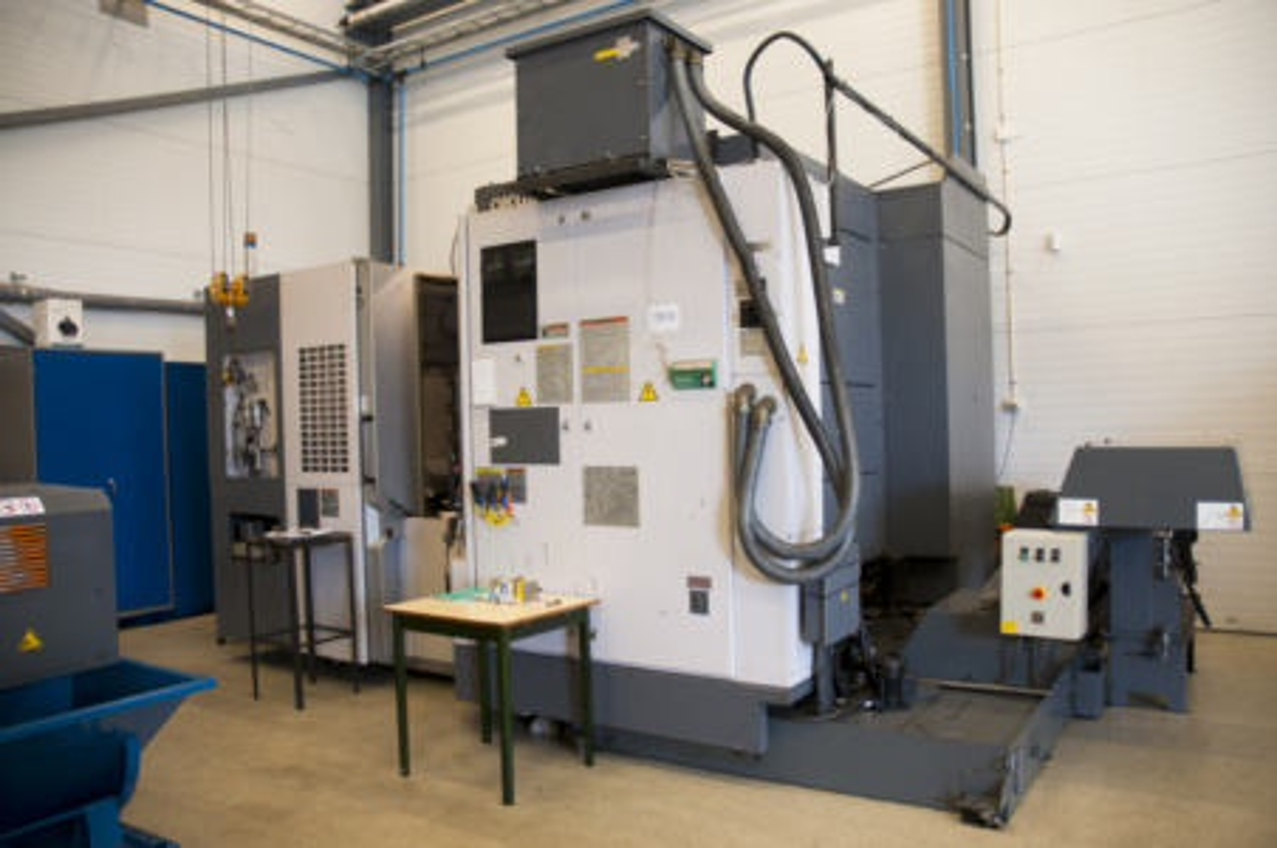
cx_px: 638
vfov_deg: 47.8
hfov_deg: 67.5
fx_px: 956
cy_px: 424
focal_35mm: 27
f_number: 3.5
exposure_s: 1/13
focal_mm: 18
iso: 200
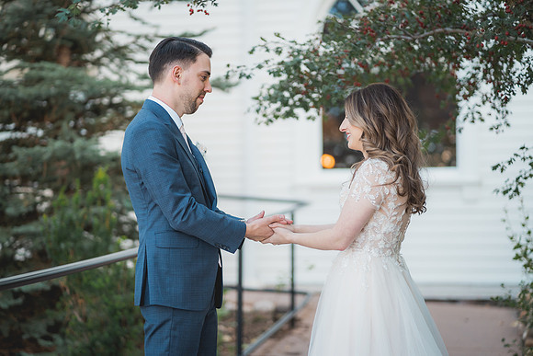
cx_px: 266
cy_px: 178
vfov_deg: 15.4
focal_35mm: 89
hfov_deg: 22.9
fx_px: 1316
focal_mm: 85
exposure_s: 1/1000
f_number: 1.8
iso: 1000
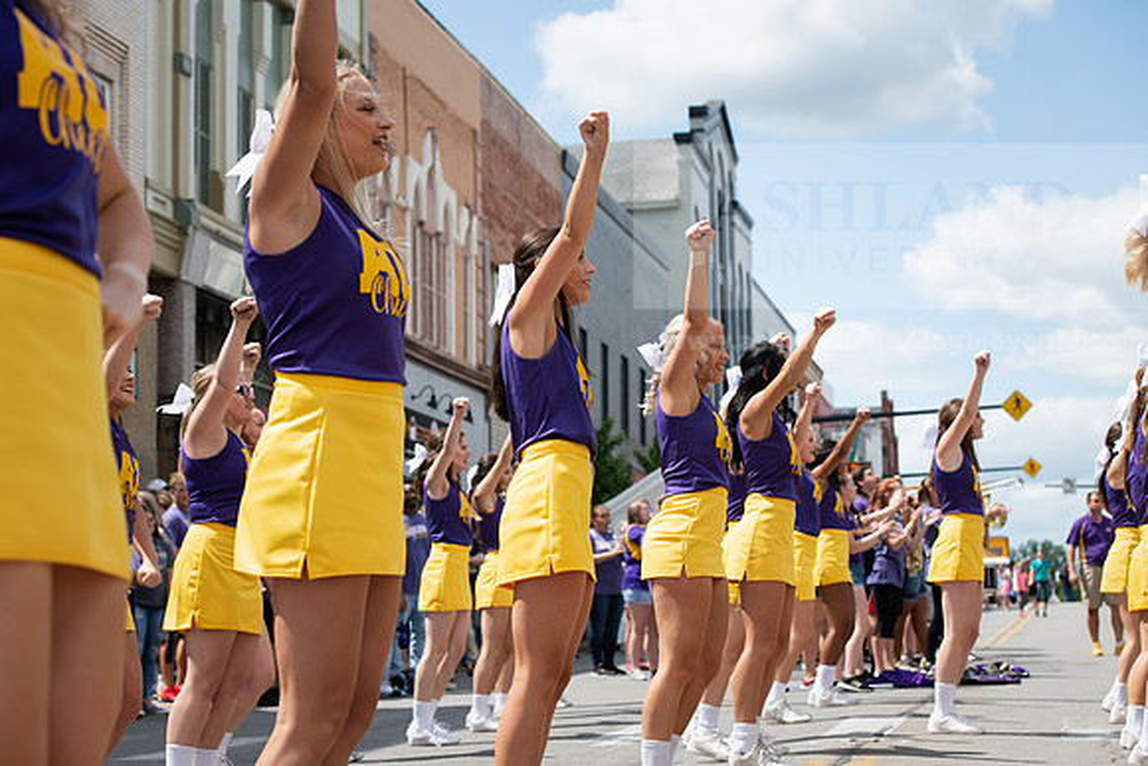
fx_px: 2233
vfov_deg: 19.5
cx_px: 574
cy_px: 383
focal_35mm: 70
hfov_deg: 28.8
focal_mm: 70
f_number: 6.3
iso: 200
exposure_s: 1/640
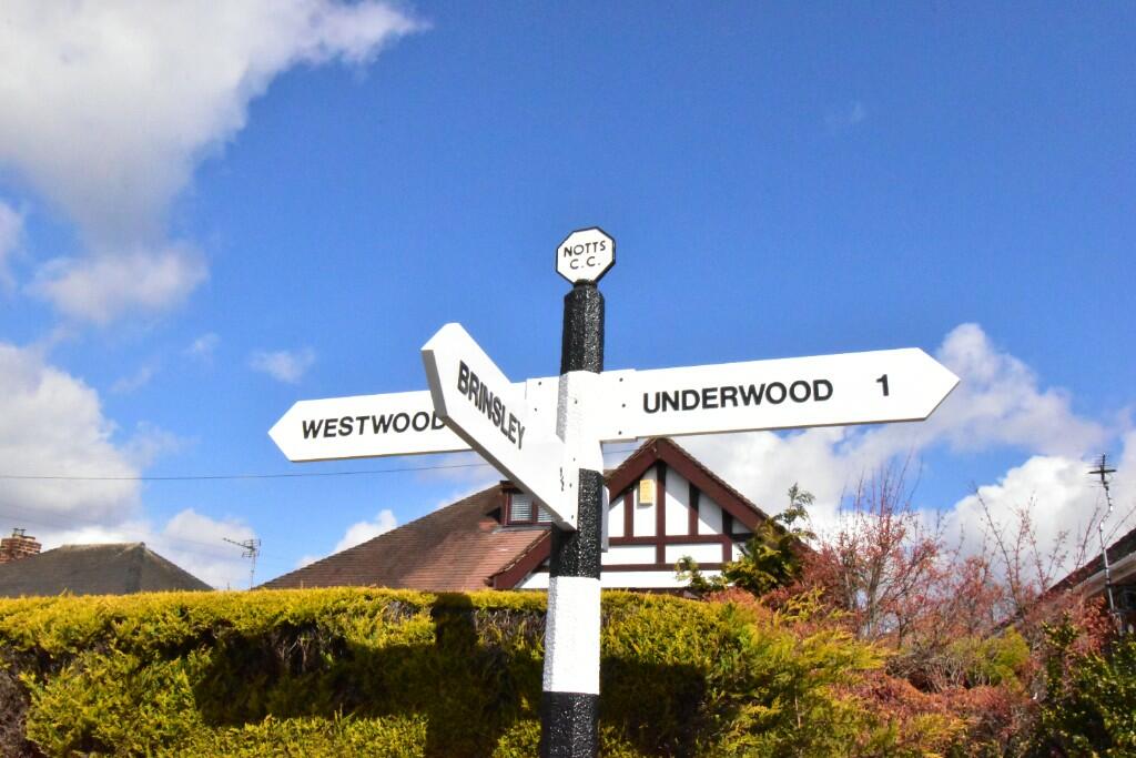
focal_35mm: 30
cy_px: 379
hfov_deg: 61.9
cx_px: 568
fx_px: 947
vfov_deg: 43.6
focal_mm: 20
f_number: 25
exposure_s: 1/2500
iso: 12800
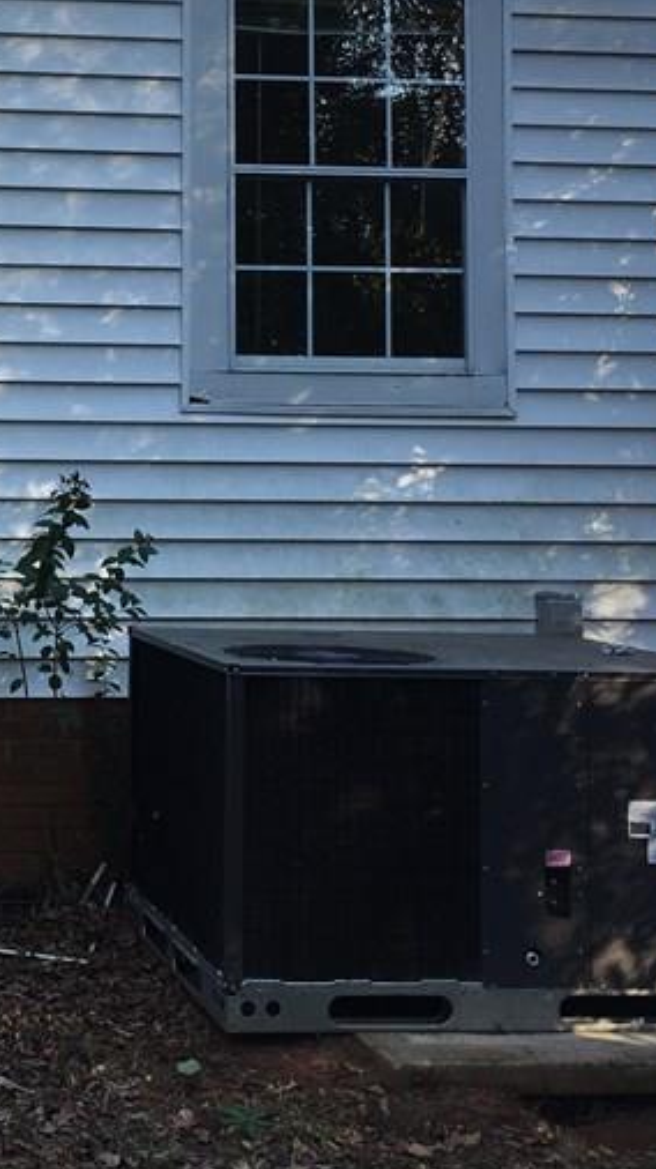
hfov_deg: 18.1
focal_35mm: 64
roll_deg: -0.3
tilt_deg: +3.3
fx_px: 1982
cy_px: 330
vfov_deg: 32.4
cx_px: -53
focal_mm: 4.15
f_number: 2.2
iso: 25
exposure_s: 1/250
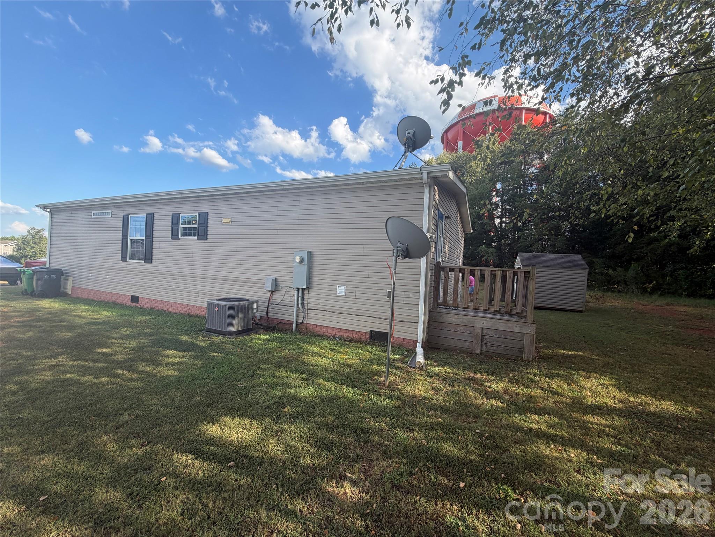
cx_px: 358
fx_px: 289
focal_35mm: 14
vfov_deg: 85.7
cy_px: 268
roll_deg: -3.4
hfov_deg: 102.1
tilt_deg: +0.0
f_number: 2.2
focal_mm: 2.22
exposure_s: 1/564
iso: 40
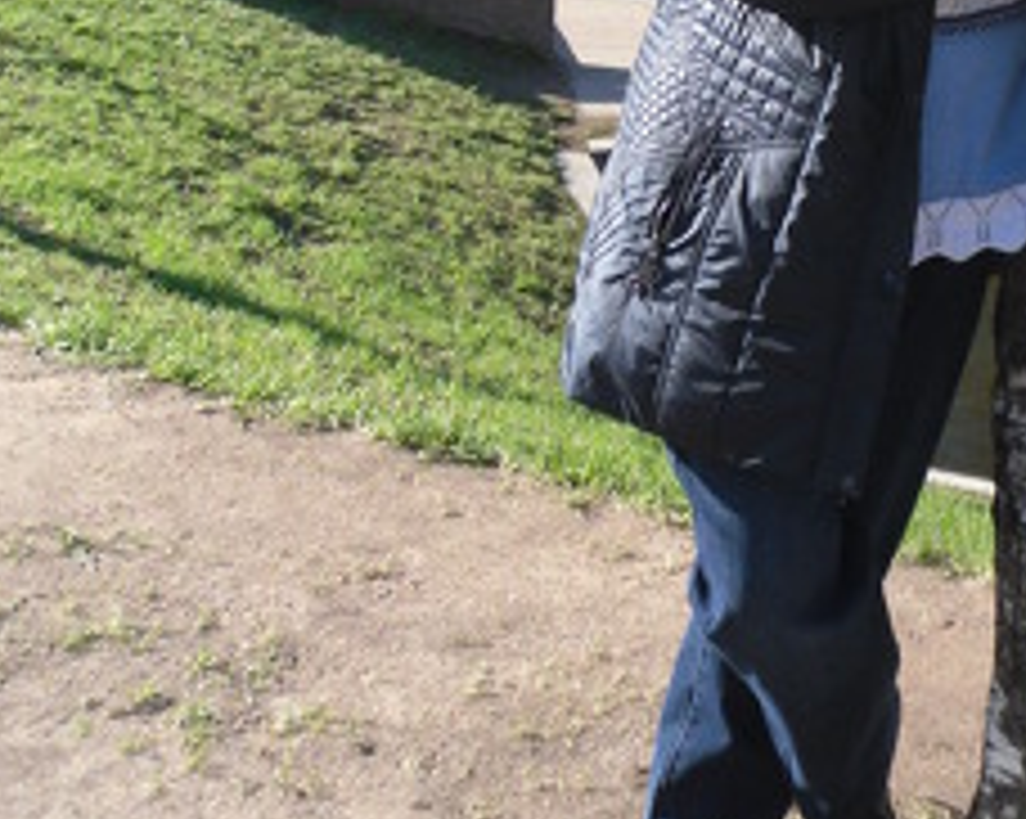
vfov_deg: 18.4
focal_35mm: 72
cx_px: 922
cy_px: -464
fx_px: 2184
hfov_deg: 25.6
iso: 80
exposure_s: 1/304
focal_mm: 5.1
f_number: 3.4
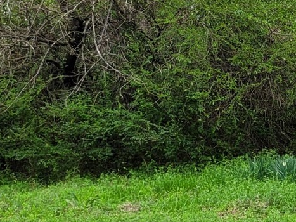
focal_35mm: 114
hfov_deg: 14.2
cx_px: 605
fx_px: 975
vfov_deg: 13.0
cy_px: 100
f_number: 1.8
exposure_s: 1/493
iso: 40
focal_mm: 5.4
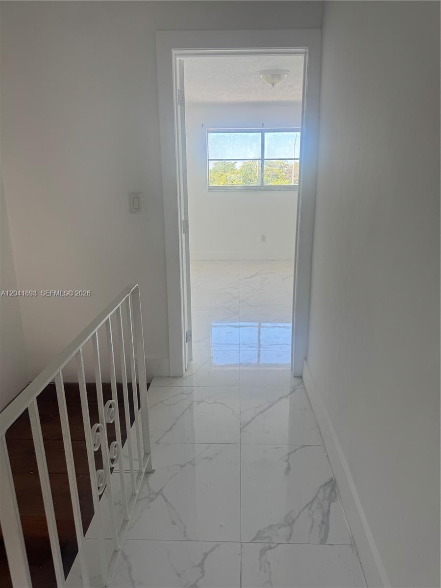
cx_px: 220
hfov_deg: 56.8
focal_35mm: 24
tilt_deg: -12.2
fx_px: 408
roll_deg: +2.2
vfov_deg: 71.6
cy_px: 294
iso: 64
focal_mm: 6.76
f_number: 1.78
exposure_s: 1/143
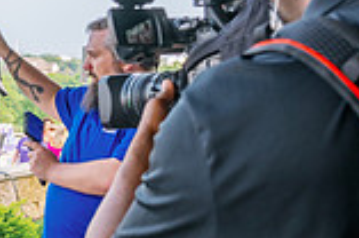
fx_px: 995
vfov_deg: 13.6
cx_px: -133
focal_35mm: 100
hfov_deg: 18.7
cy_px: 170
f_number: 4.5
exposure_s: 1/80
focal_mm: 27
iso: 40
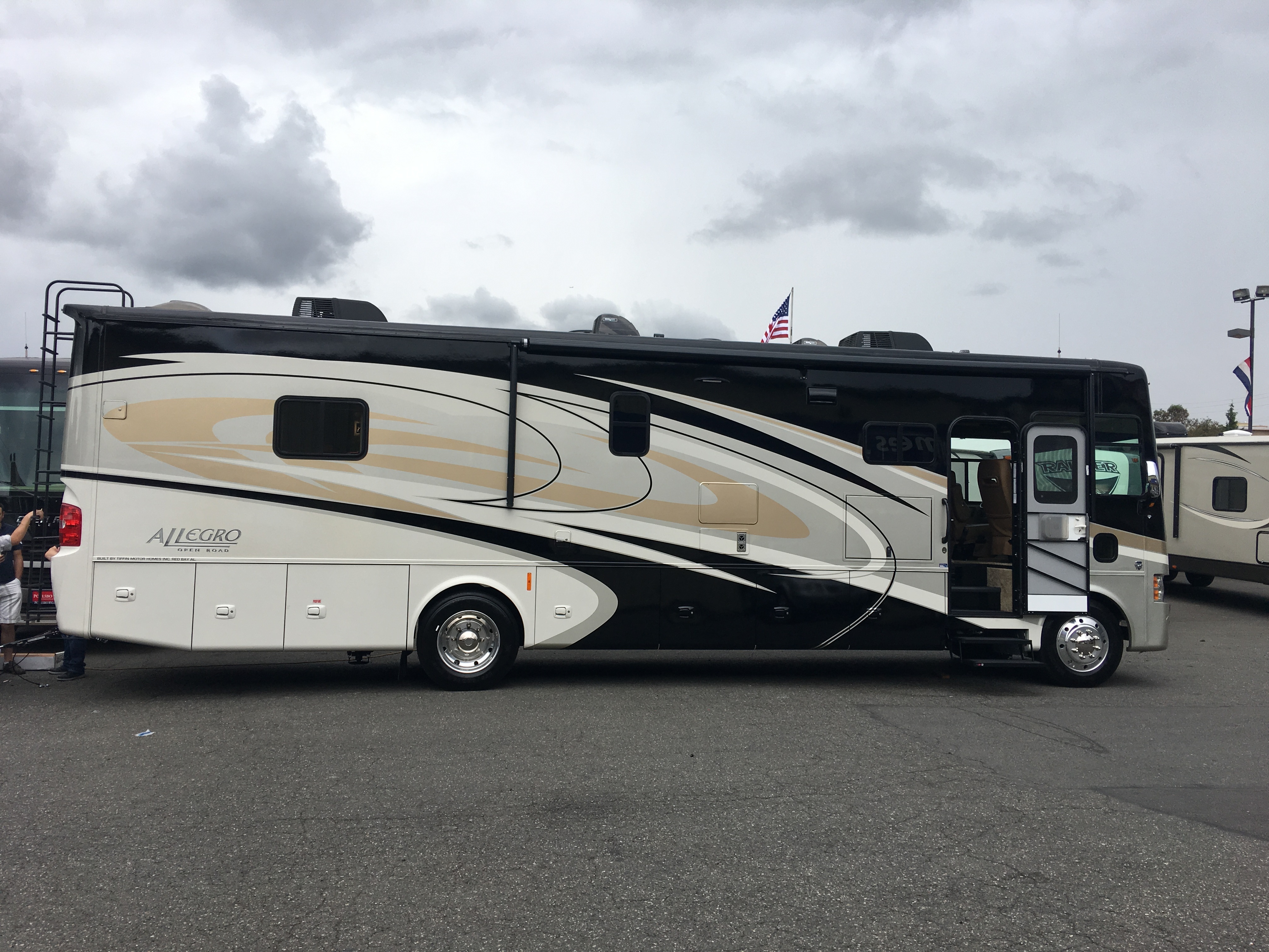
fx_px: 1063
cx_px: 634
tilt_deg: +0.6
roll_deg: -0.7
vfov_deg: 48.2
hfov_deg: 61.7
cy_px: 476
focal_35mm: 29
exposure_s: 1/346
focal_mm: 4.15
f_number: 2.2
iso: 25
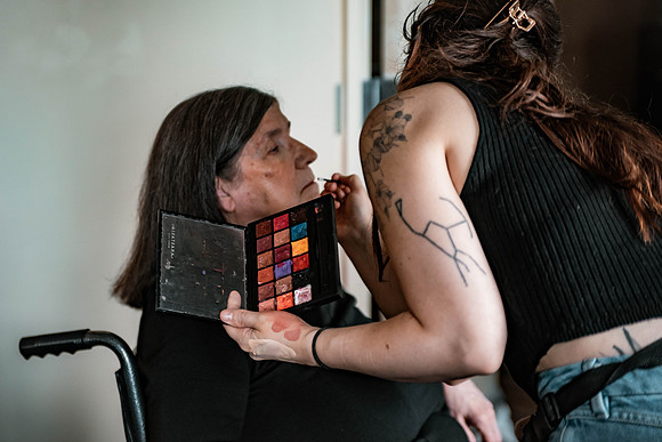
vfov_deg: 16.9
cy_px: 176
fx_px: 1485
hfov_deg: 25.1
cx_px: 282
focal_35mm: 81
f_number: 2.8
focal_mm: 66
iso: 1000
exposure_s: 1/160
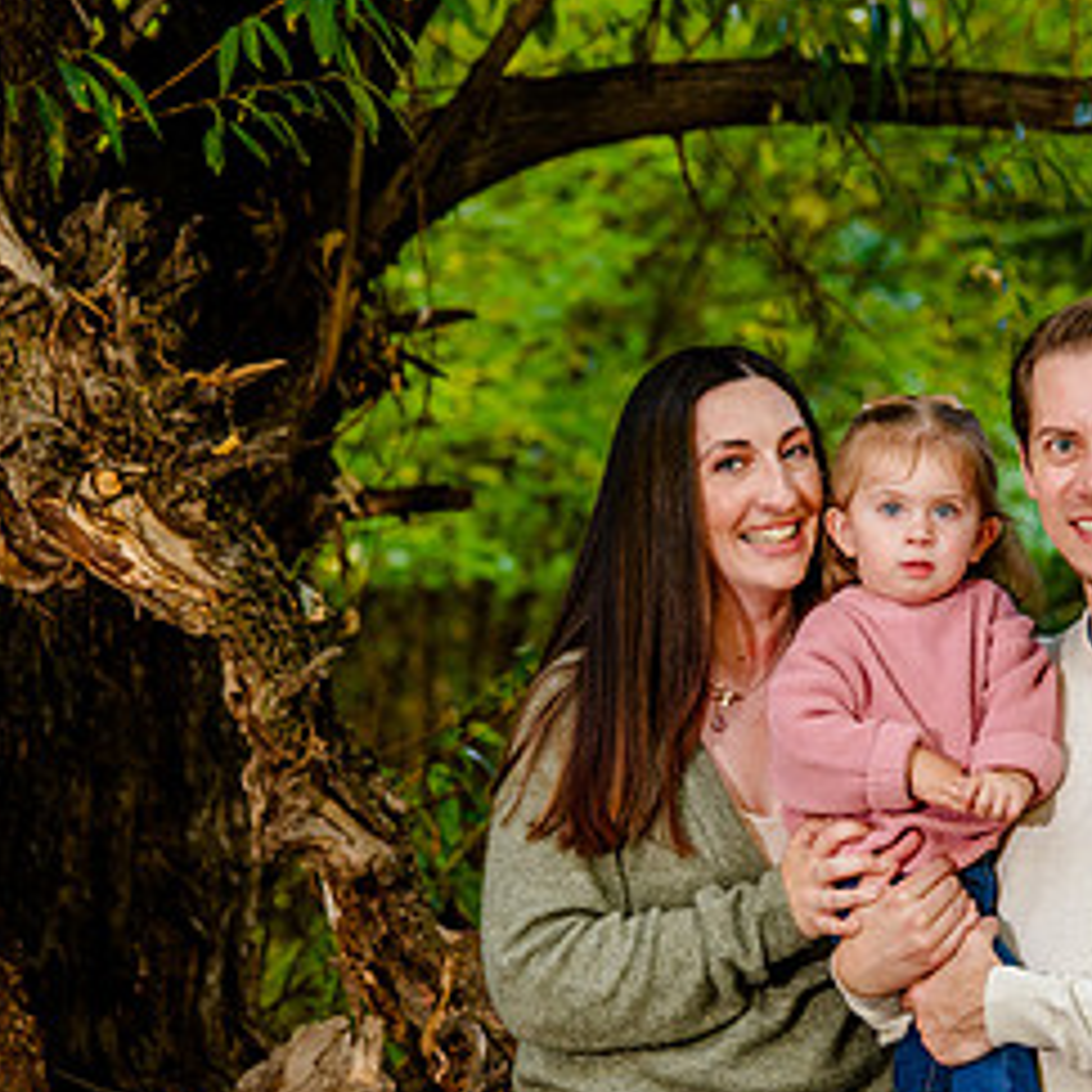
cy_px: 732
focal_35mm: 158
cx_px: 822
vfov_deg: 11.0
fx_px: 5639
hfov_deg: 11.0
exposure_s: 1/160
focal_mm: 78
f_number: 4
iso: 800
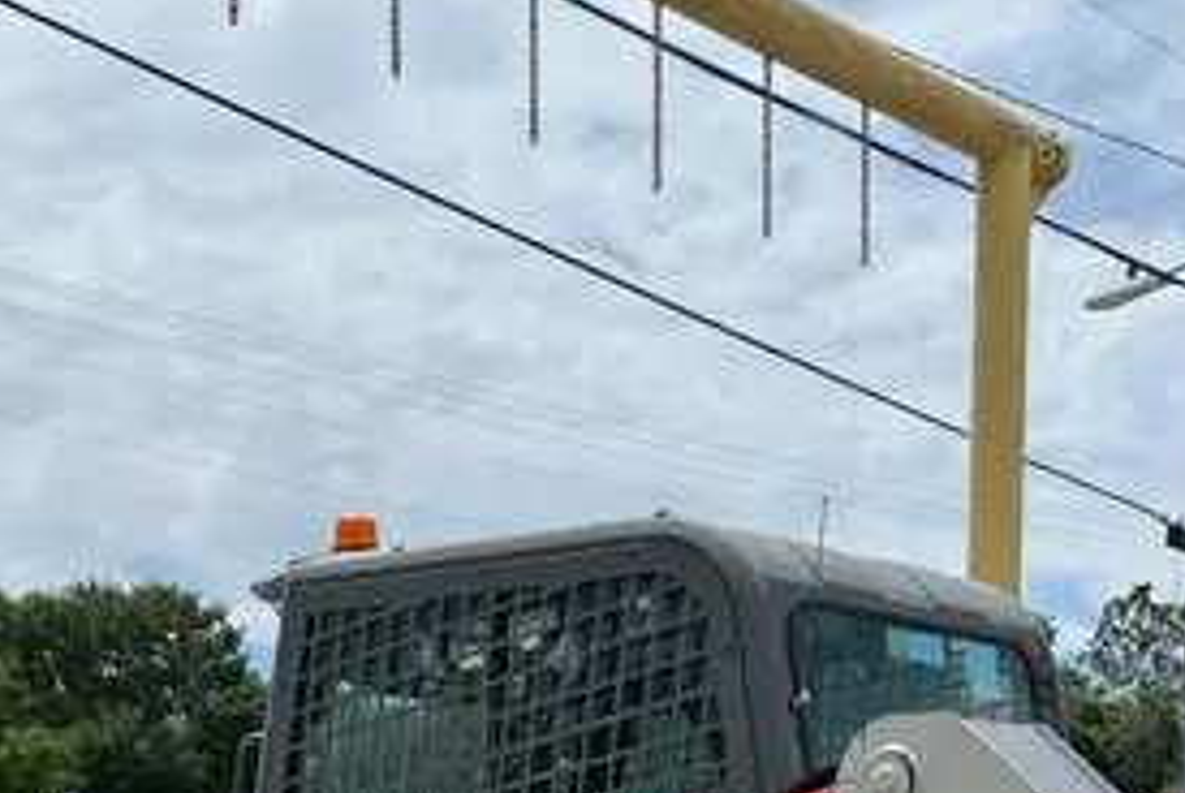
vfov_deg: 17.9
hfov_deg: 28.0
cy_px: 989
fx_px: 2372
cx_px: 629
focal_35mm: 72
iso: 50
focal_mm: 5.7
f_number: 1.5
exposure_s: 1/8696
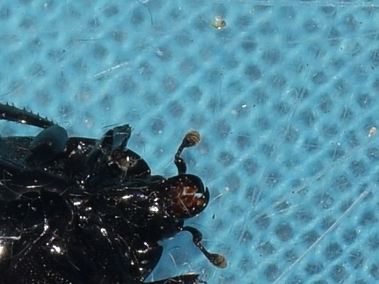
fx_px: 4347
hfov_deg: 5.0
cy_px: 200
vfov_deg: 3.7
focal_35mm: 397
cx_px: 19
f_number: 13
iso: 100
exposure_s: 1/160
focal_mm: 140
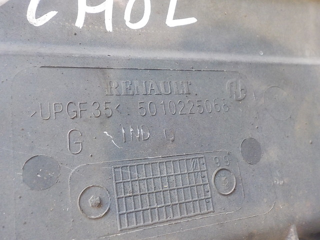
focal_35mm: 30
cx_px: 160
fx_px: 277
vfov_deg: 46.8
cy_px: 120
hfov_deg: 60.0
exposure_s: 1/30
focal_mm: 4.1
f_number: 3.3
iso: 360
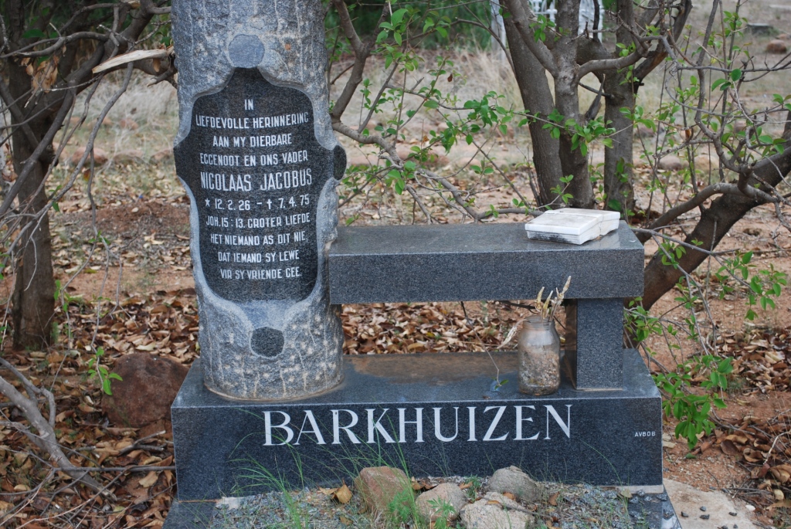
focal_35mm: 66
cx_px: 396
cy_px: 264
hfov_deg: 30.5
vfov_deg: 20.7
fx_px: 1452
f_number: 5.6
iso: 140
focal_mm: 44
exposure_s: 1/125
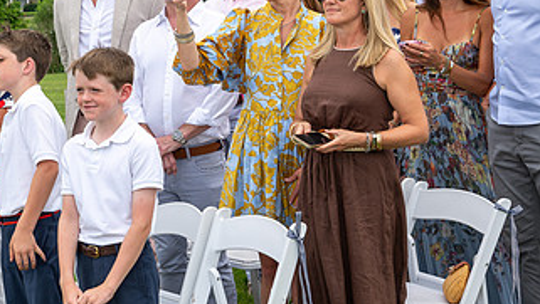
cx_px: 262
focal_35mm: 87
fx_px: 1246
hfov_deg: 24.4
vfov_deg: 13.8
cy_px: 44
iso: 100
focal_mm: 46
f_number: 7.1
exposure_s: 1/250
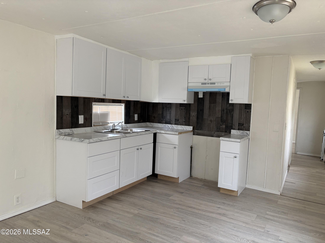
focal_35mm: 26
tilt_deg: -5.9
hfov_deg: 67.3
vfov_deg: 53.1
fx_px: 244
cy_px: 122
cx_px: 162
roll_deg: -2.4
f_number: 1.6
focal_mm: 5.96
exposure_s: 1/95
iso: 125
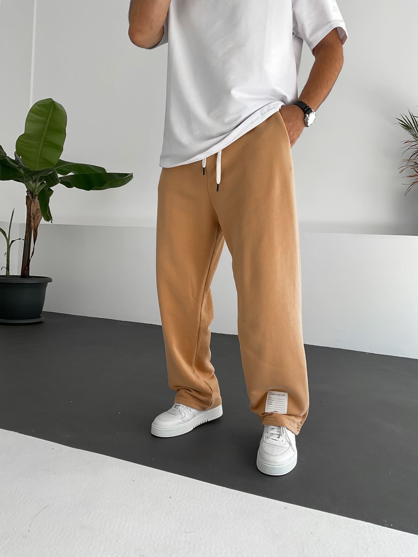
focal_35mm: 29
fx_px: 467
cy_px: 278
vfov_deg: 61.7
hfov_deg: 48.2
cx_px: 209
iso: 16
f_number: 1.8
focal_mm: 3
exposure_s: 1/125
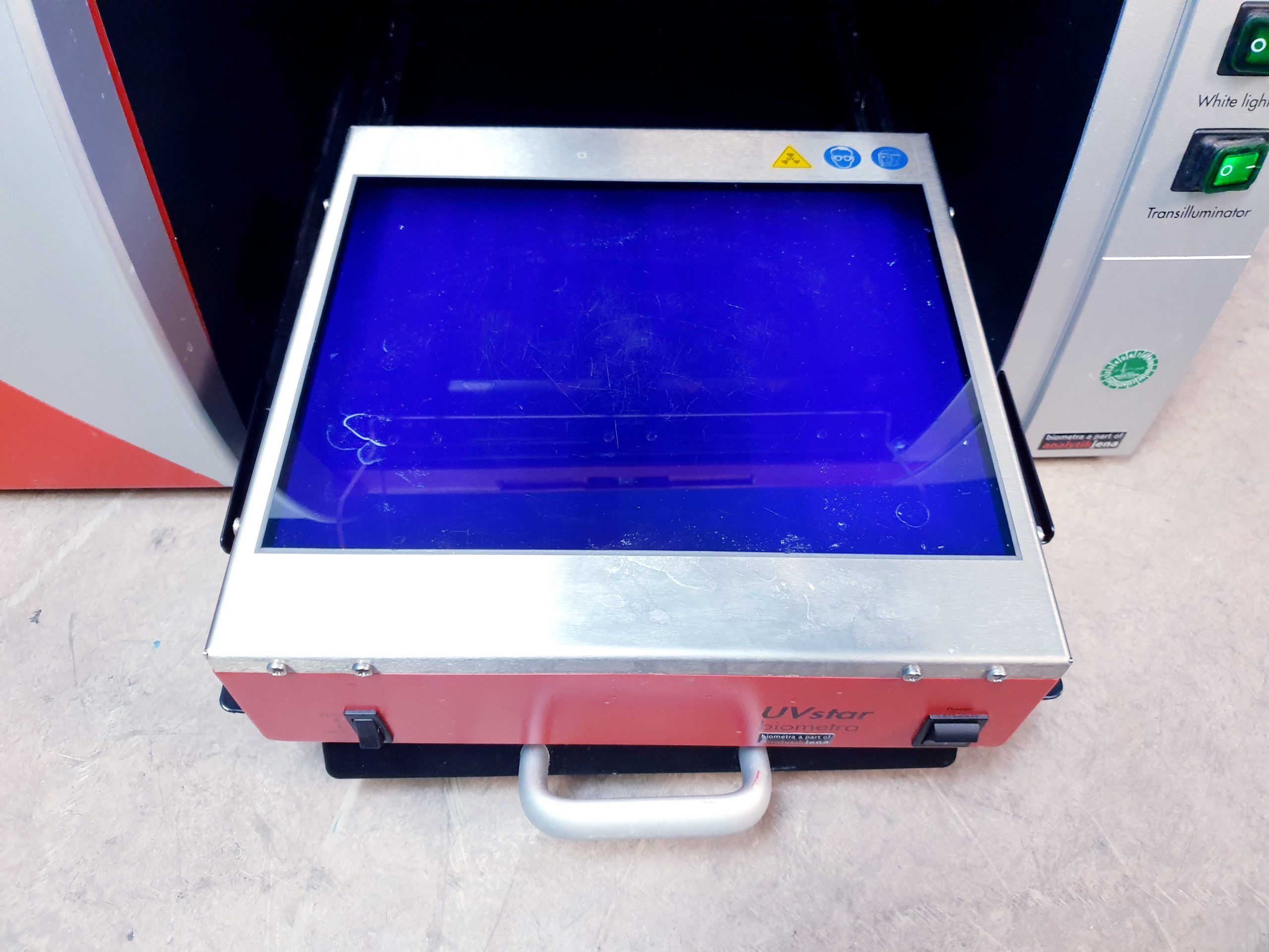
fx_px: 953
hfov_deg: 67.3
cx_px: 634
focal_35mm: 26
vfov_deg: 53.1
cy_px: 476
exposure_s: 1/50
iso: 200
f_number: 1.5
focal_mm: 4.3
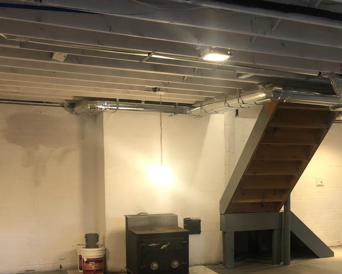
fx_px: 486
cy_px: 203
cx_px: 279
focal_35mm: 48
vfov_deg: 31.0
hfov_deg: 37.3
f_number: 1.8
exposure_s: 1/12
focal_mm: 3.99
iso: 100
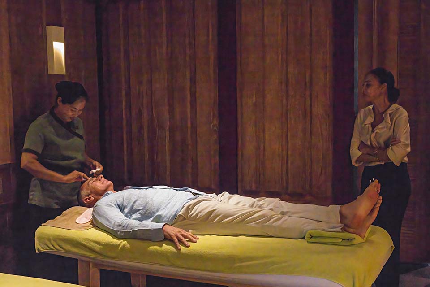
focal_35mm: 34
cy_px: 144
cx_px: 215
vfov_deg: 38.4
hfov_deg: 55.1
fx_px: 412
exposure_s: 1/250
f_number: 5.6
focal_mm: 34.5
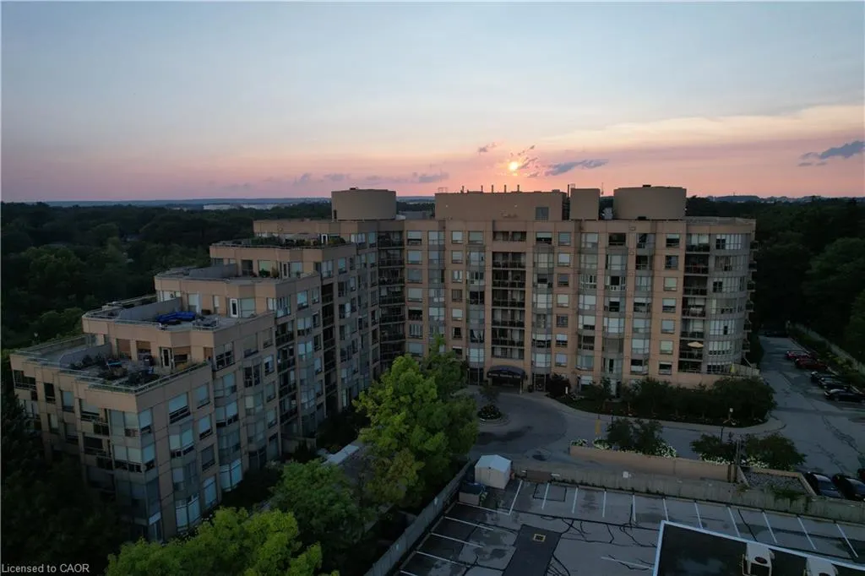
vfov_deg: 57.2
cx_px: 432
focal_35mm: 22
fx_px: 528
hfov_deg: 78.6
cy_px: 288
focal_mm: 8.38
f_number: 2.8
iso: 100
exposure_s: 1/640
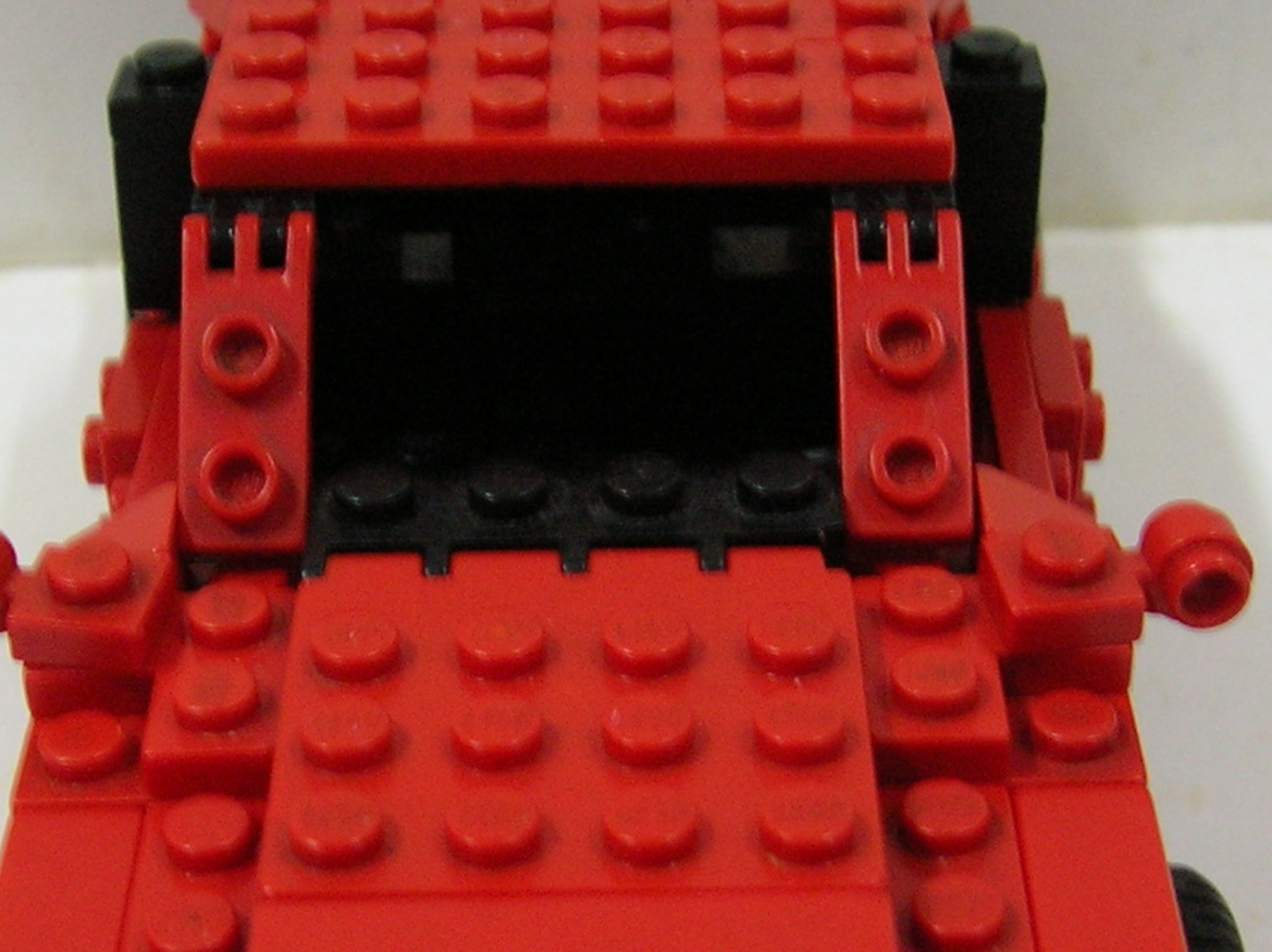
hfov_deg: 25.4
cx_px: 669
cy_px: 798
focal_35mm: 77
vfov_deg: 18.9
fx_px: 2827
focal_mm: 5.7
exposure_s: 1/4
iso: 100
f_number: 2.9
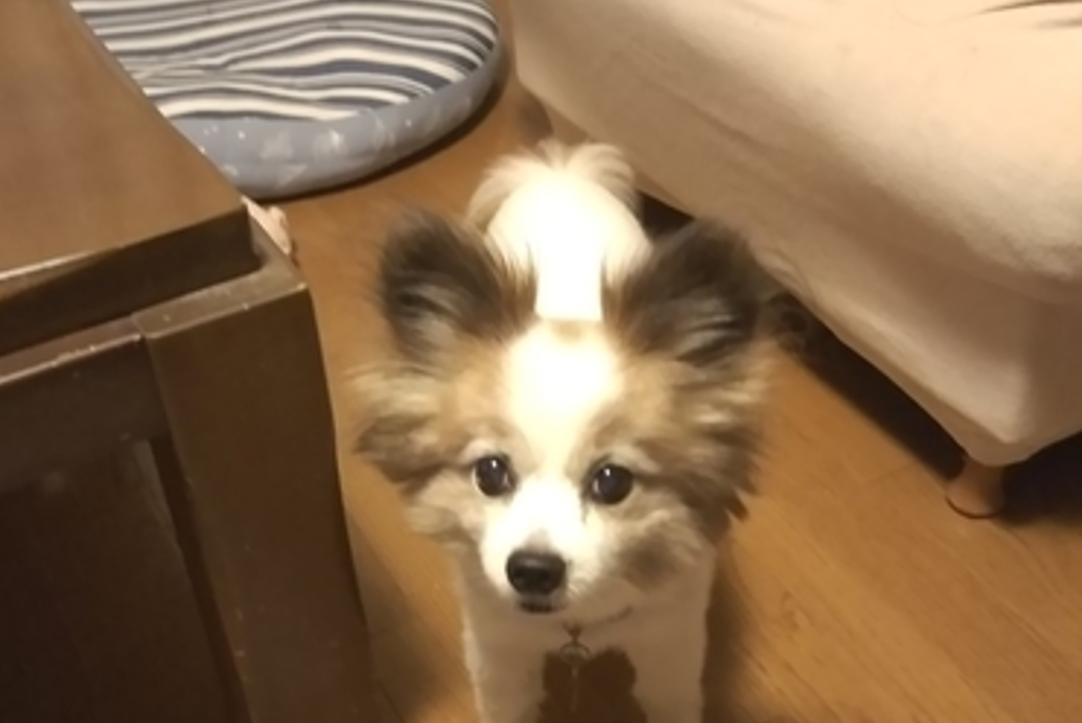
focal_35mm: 42
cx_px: 538
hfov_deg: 46.4
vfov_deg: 31.7
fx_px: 1263
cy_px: 478
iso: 500
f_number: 2.2
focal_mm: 4
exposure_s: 1/13
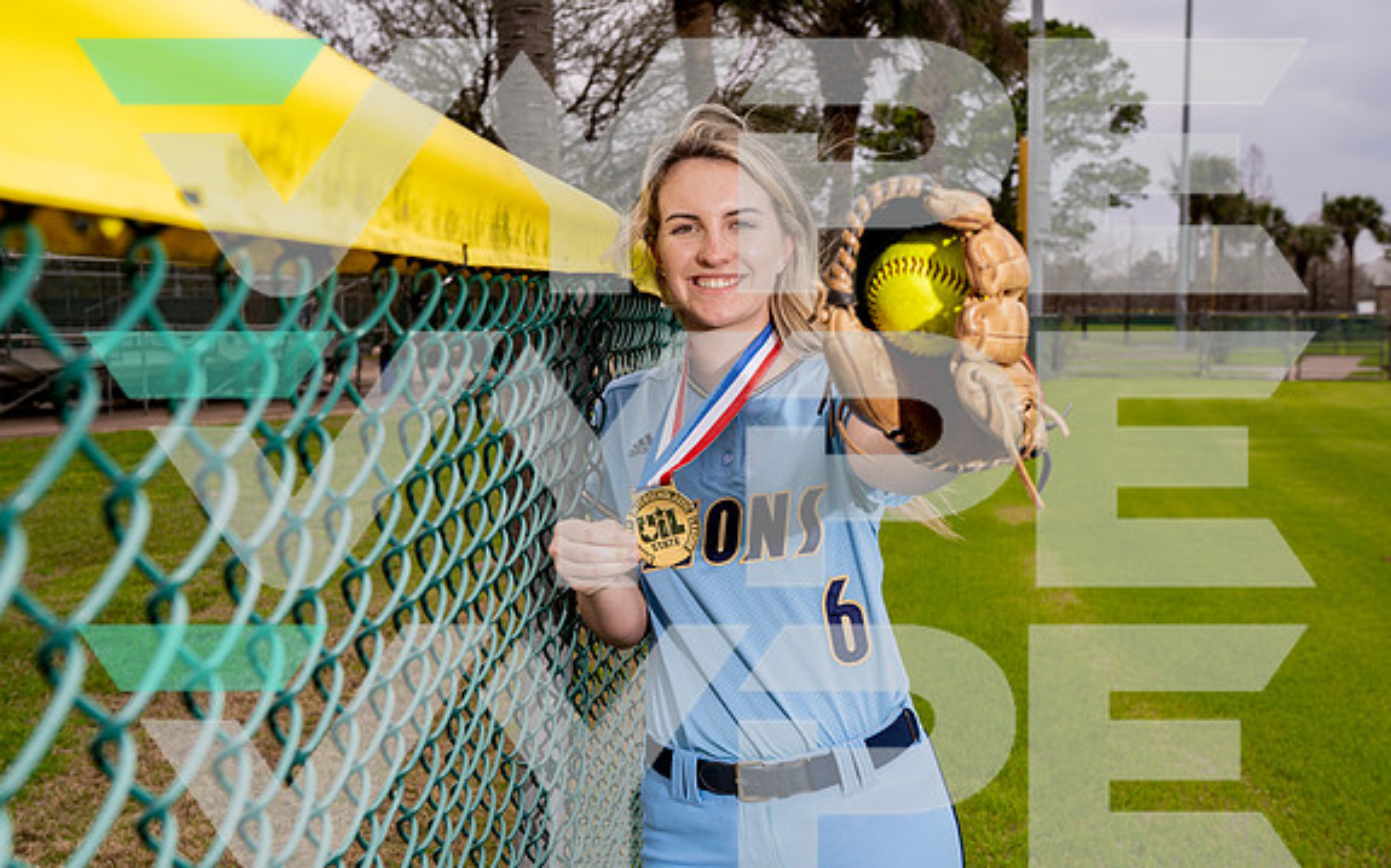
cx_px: 699
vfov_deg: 35.3
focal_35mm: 36
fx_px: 1364
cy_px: 461
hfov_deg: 54.0
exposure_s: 1/250
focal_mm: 35
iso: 100
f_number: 5
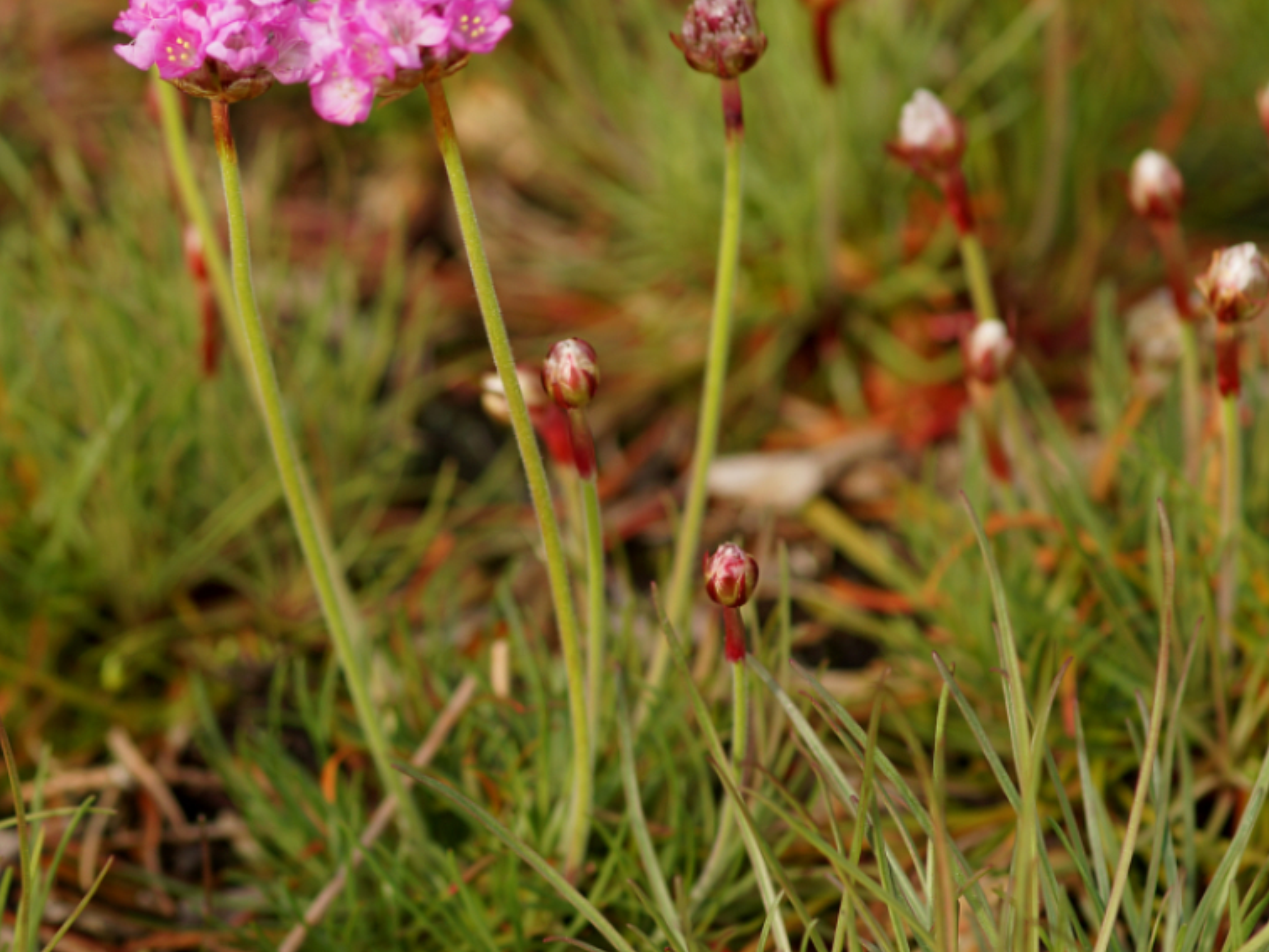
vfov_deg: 6.5
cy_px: 317
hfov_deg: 8.6
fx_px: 8395
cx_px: 465
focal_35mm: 229
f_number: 4
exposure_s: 1/320
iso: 100
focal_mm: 100
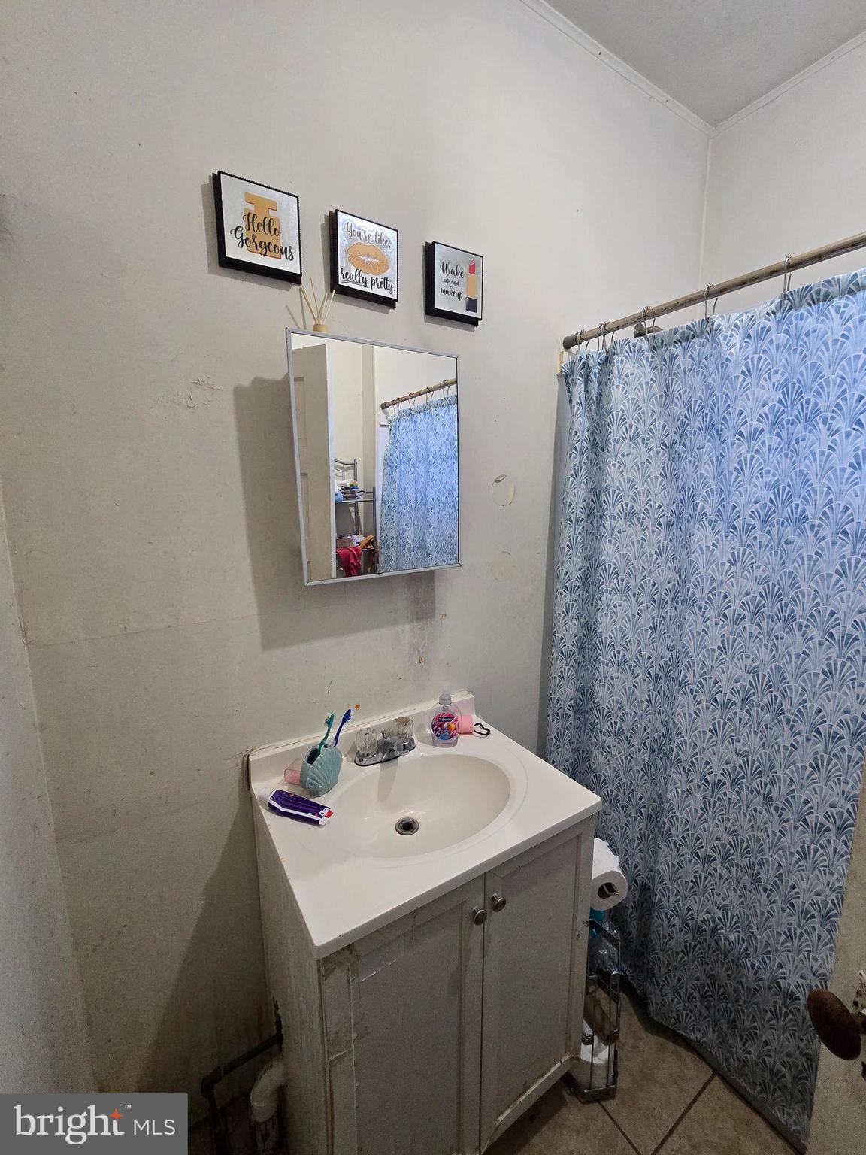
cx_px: 433
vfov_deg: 106.2
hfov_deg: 89.9
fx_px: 434
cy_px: 578
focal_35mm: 13
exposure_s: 1/60
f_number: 2.2
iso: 400
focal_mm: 2.2
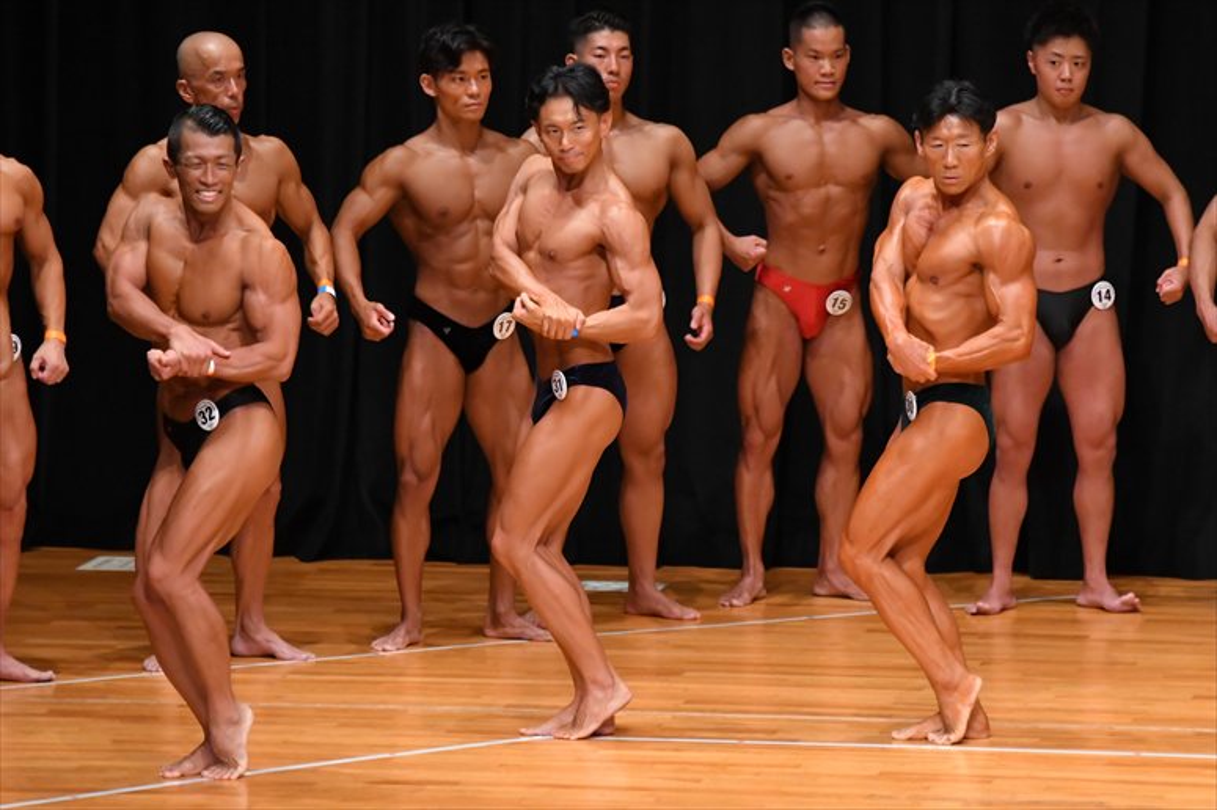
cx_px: 608
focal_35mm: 285
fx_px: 9630
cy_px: 405
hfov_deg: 7.2
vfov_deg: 4.8
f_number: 5.6
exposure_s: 1/400
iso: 5000
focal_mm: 190
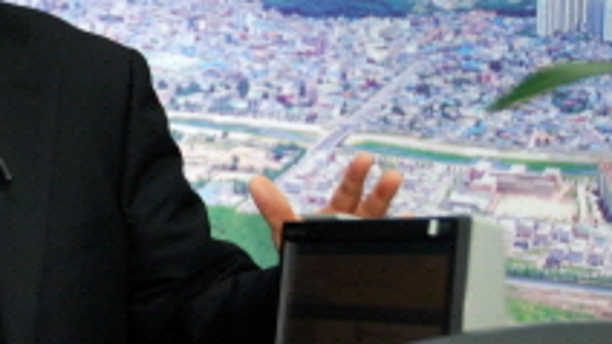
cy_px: 82
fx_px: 3617
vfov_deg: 5.4
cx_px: -98
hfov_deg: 9.6
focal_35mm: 223
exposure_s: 1/60
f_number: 5
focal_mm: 60
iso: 800
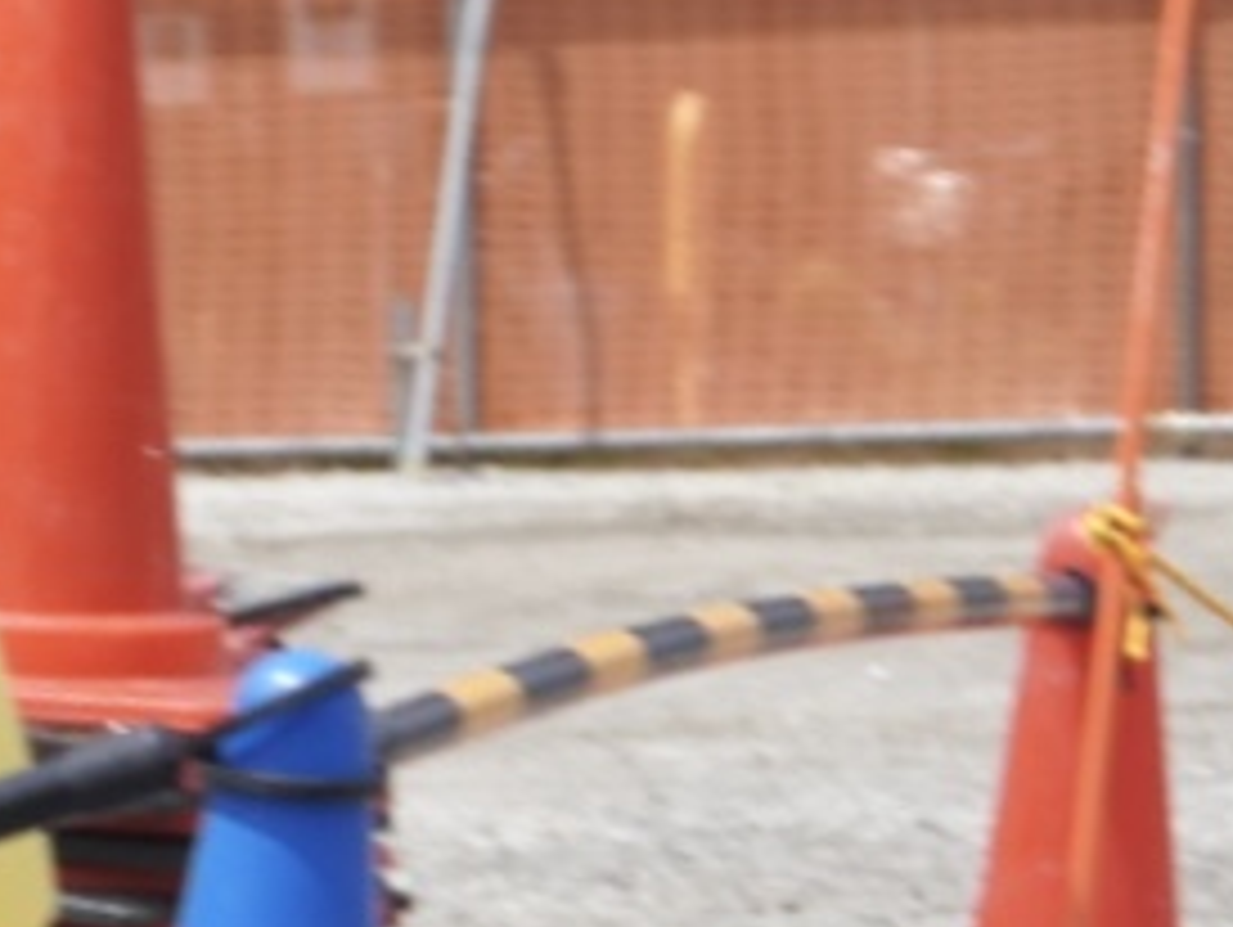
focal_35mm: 323
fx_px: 11515
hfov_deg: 6.1
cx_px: 241
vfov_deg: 4.6
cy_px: -698
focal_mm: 50
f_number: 8
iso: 100
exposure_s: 1/320
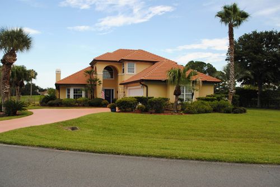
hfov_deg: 61.9
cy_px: 94
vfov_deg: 43.7
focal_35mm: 30
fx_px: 234
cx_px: 140
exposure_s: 1/160
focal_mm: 20
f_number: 6.3
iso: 100
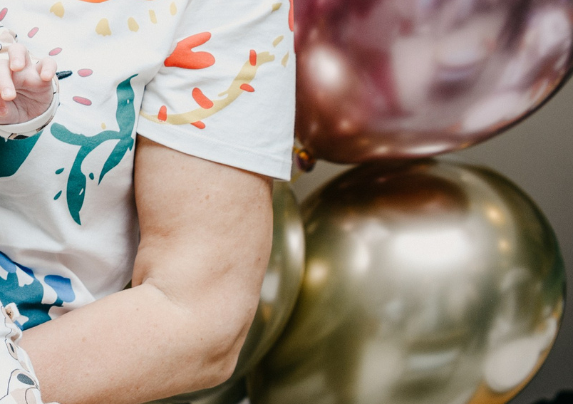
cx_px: -336
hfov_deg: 17.7
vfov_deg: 14.1
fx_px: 1604
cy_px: -30
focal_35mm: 99
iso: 125
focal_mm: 28
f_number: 3.5
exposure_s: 1/160
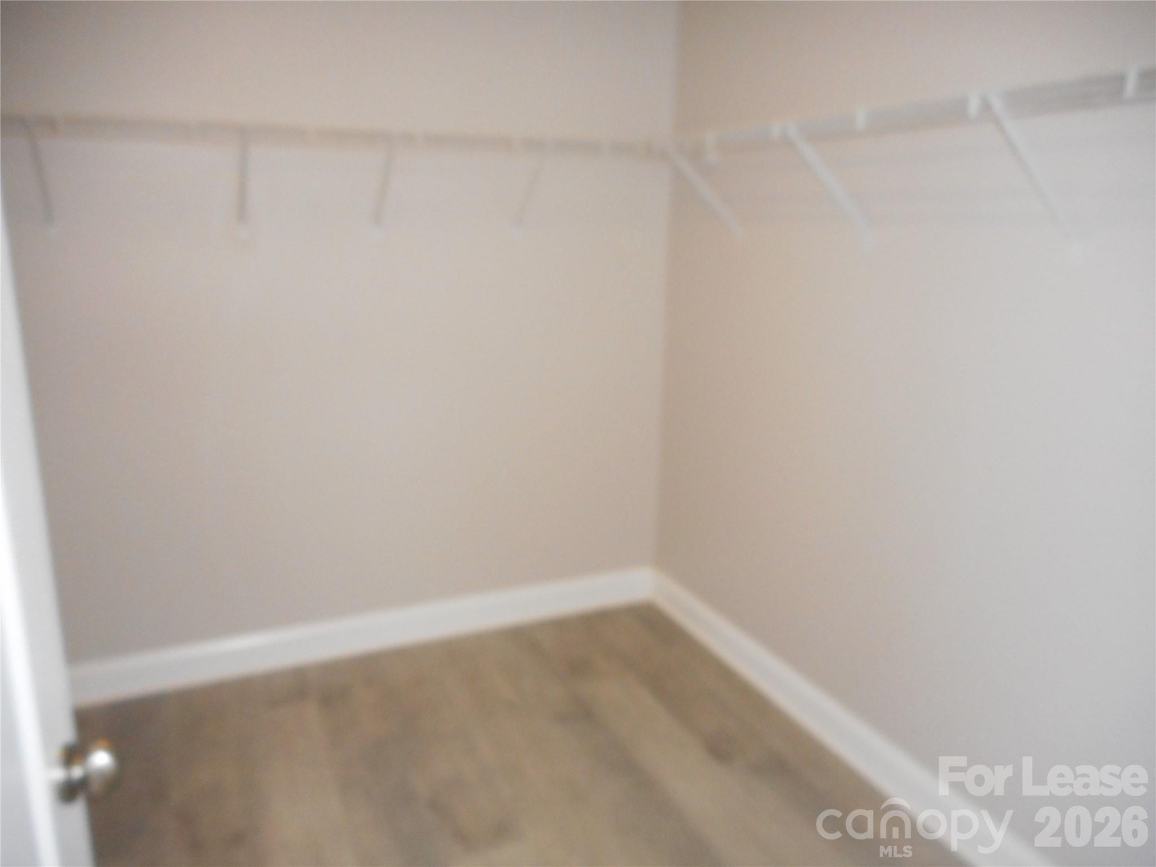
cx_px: 578
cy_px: 434
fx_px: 835
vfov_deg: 54.9
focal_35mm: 25
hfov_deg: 69.4
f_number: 3.7
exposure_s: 1/25
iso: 400
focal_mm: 4.5
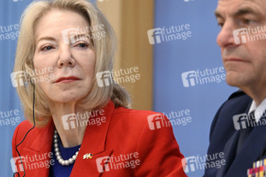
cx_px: 181
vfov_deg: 5.1
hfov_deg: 7.7
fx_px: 1979
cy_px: 56
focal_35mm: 268
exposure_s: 1/400
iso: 4000
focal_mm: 185
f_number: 7.1
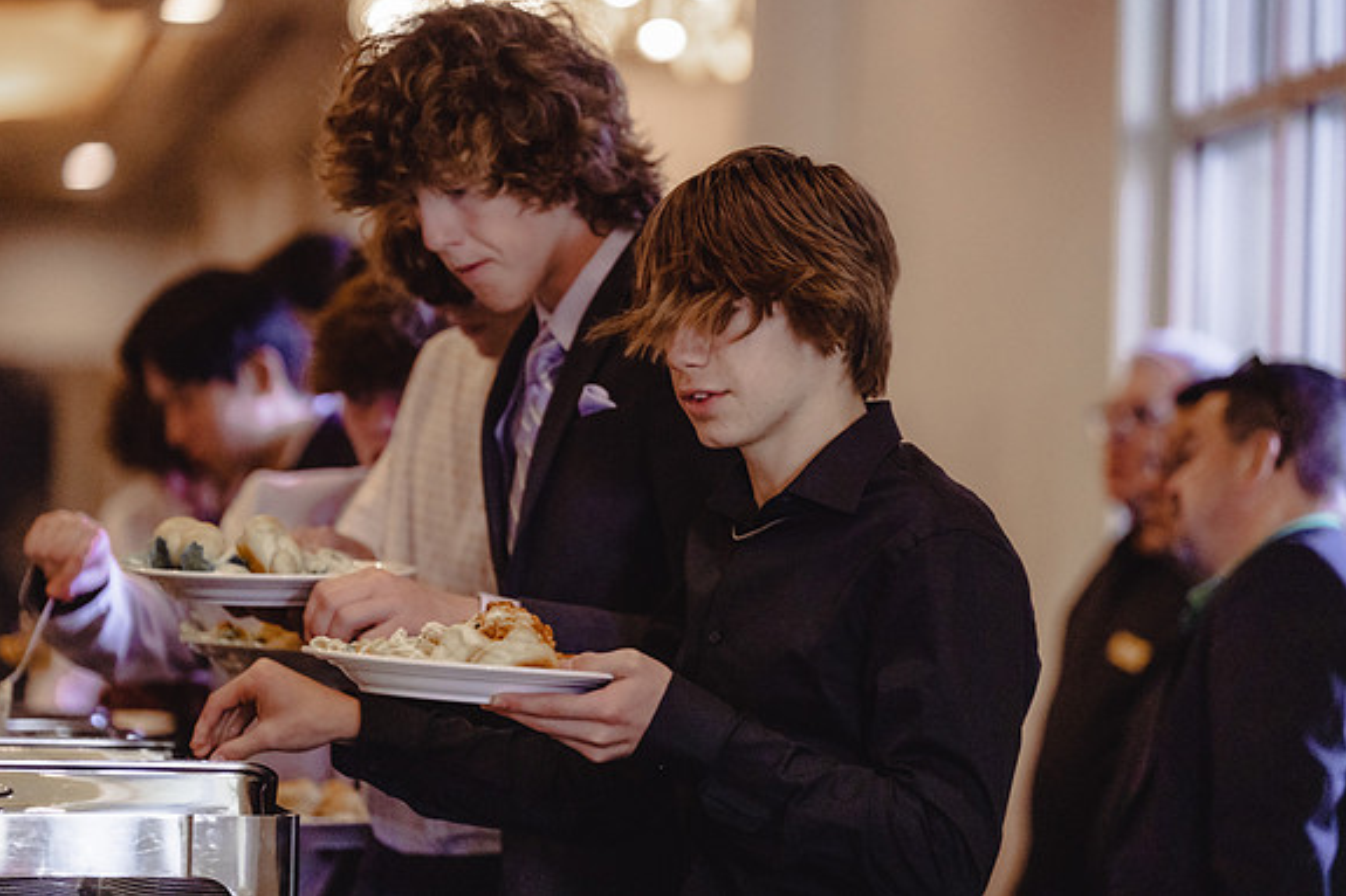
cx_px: 677
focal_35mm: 153
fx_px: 5719
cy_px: 446
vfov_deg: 9.0
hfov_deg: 13.4
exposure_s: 1/320
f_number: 2.8
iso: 4000
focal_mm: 148
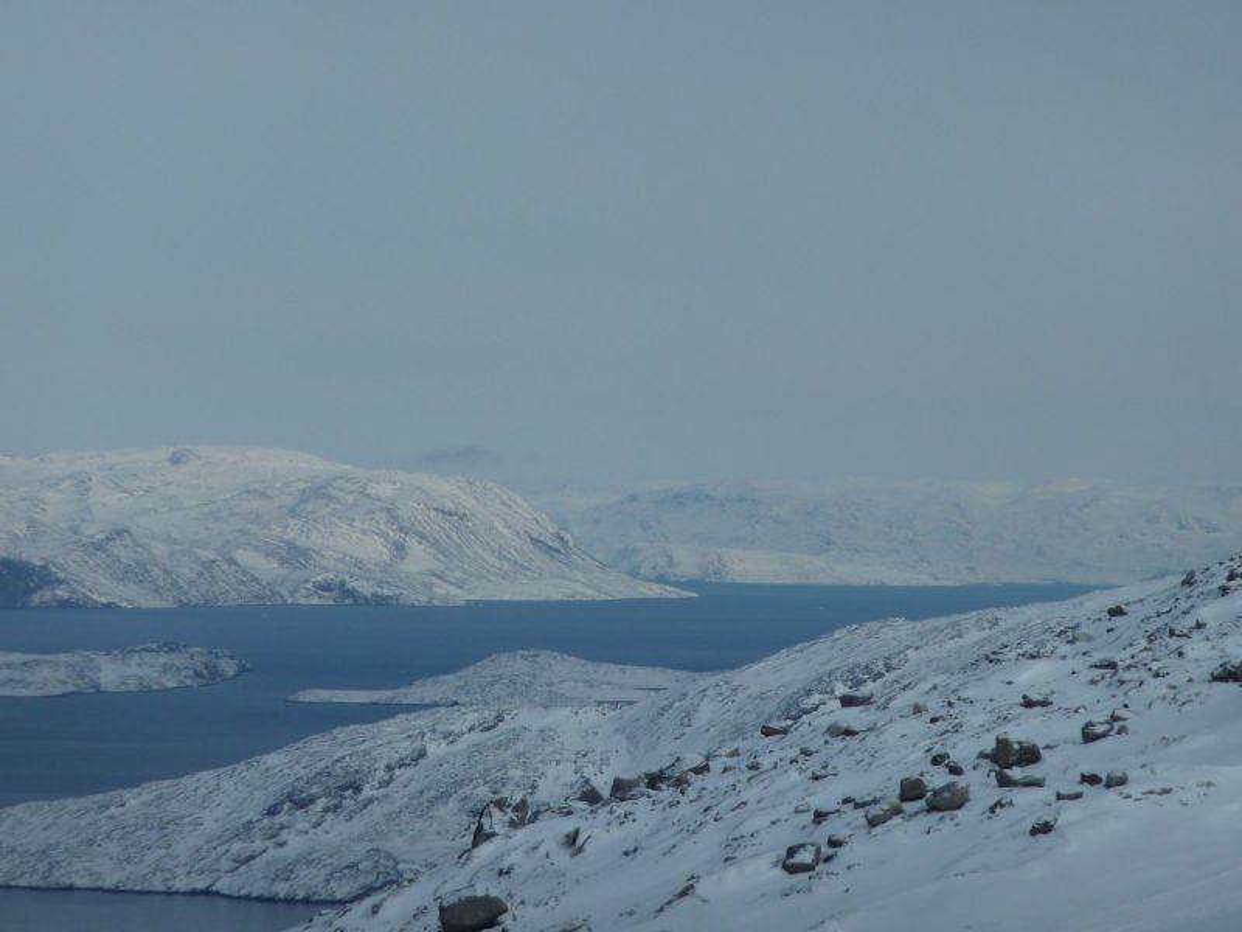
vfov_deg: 5.0
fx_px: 10764
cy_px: 466
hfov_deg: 6.6
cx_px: 621
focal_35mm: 300
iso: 80
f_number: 5.6
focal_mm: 49.2
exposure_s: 1/1000
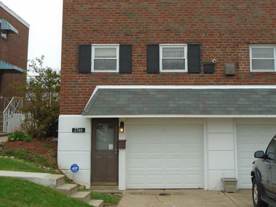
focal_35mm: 52
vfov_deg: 27.8
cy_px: 63
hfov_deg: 36.8
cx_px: 147
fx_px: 415
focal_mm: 6.4
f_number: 3.8
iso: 100
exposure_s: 1/320
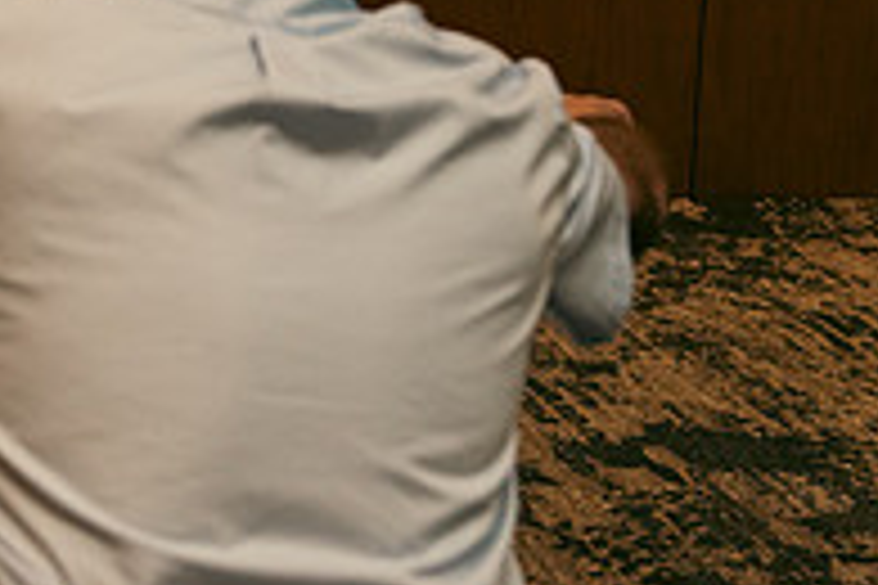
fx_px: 2536
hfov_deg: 18.7
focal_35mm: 104
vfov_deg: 12.9
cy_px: -97
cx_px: -140
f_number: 3.5
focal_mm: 35
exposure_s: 1/160
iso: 2500
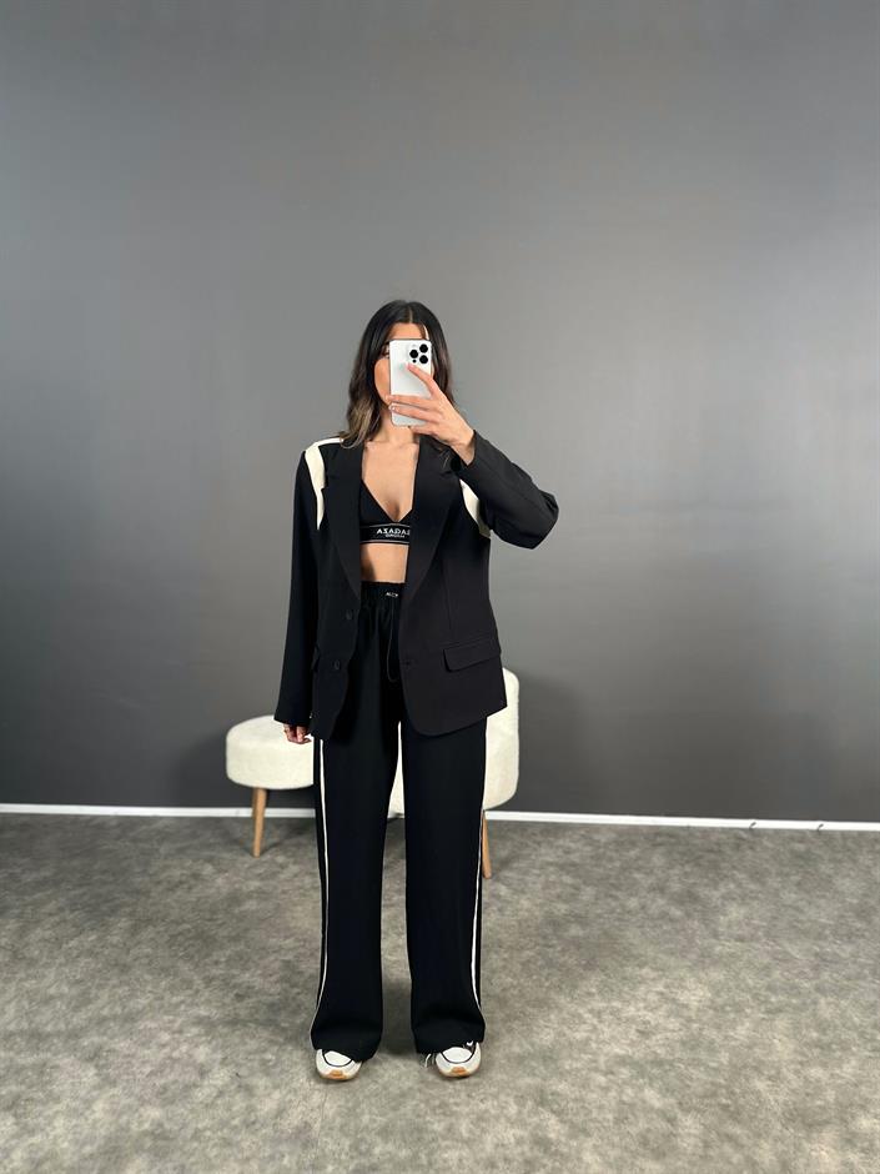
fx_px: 813
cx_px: 440
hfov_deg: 56.8
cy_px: 587
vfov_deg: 71.6
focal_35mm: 24
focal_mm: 6.86
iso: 160
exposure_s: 1/121
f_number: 1.78
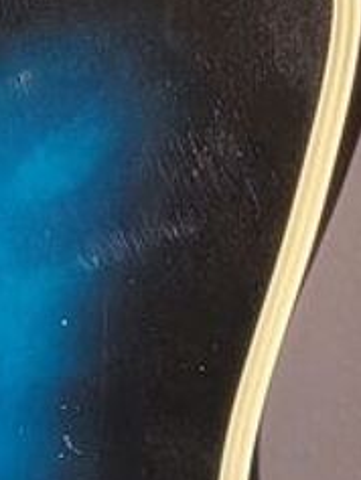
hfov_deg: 9.2
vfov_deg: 13.1
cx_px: -466
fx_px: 2028
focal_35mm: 146
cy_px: 625
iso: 50
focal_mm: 4.25
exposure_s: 1/244
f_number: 1.8
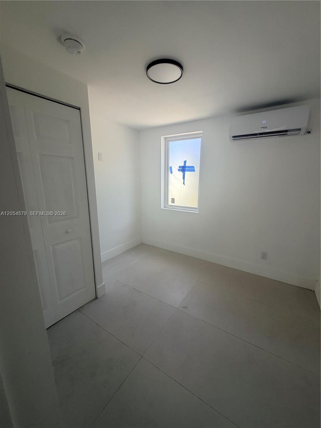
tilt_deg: -13.1
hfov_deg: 85.7
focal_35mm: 14
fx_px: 173
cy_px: 214
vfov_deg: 102.1
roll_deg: -0.3
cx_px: 160
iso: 80
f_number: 2.2
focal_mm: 2.22
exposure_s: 1/121
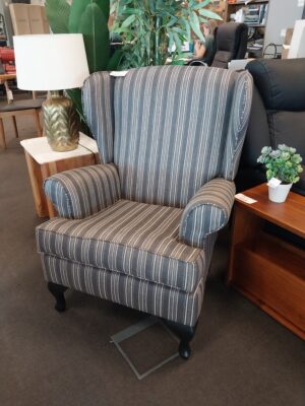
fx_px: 305
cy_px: 203
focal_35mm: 26
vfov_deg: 67.3
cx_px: 152
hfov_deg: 53.1
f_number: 1.8
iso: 320
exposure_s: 1/60
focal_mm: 4
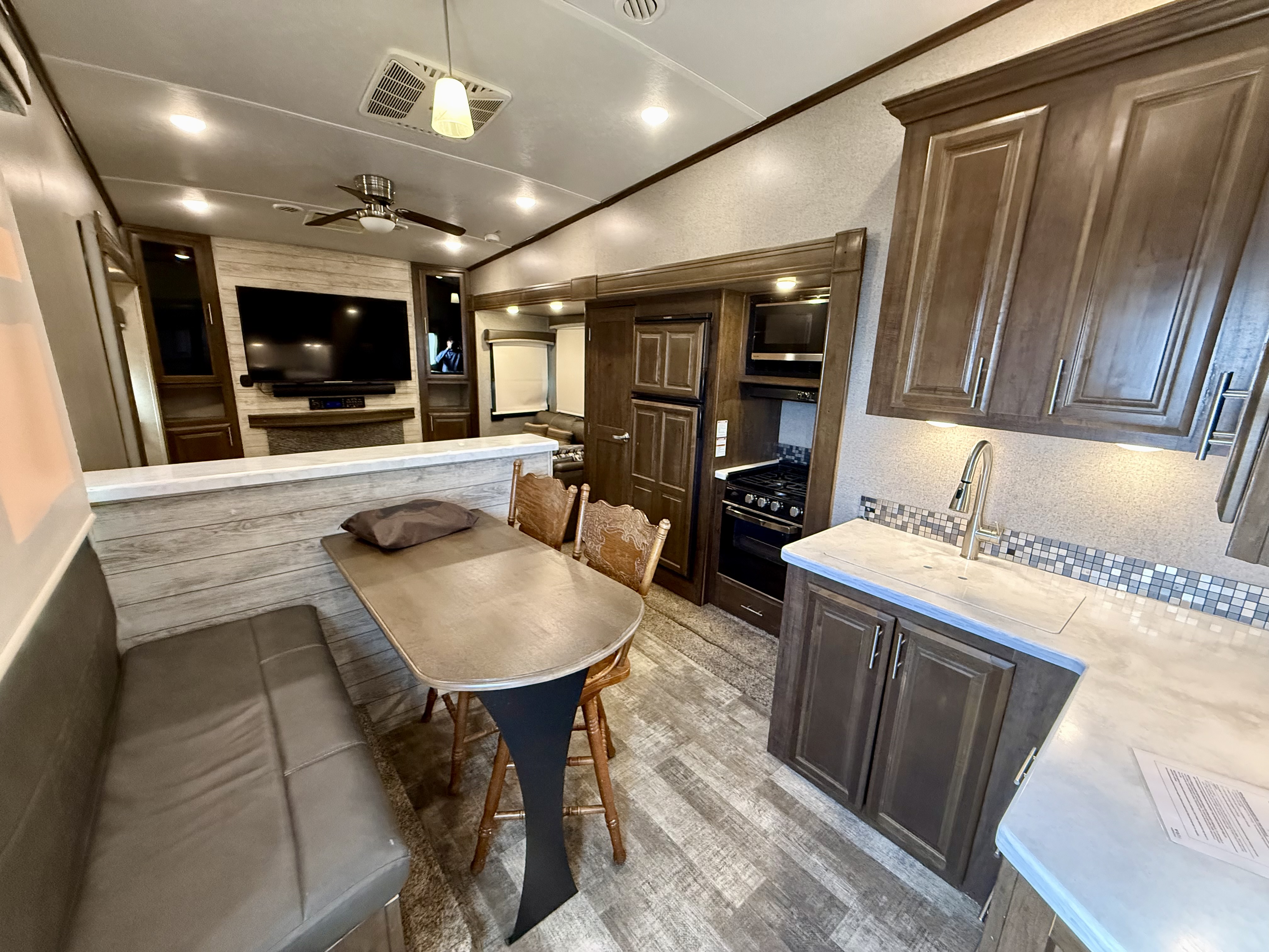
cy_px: 476
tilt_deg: -12.0
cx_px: 634
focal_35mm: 14
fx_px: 513
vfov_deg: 85.7
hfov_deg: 102.1
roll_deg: -0.1
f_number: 2.2
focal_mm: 2.22
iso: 800
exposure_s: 1/60
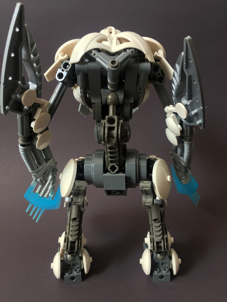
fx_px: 254
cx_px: 114
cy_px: 151
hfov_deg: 48.2
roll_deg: +2.8
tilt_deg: -21.4
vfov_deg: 61.7
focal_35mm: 29
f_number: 2.2
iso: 125
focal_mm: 4.15
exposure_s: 1/30
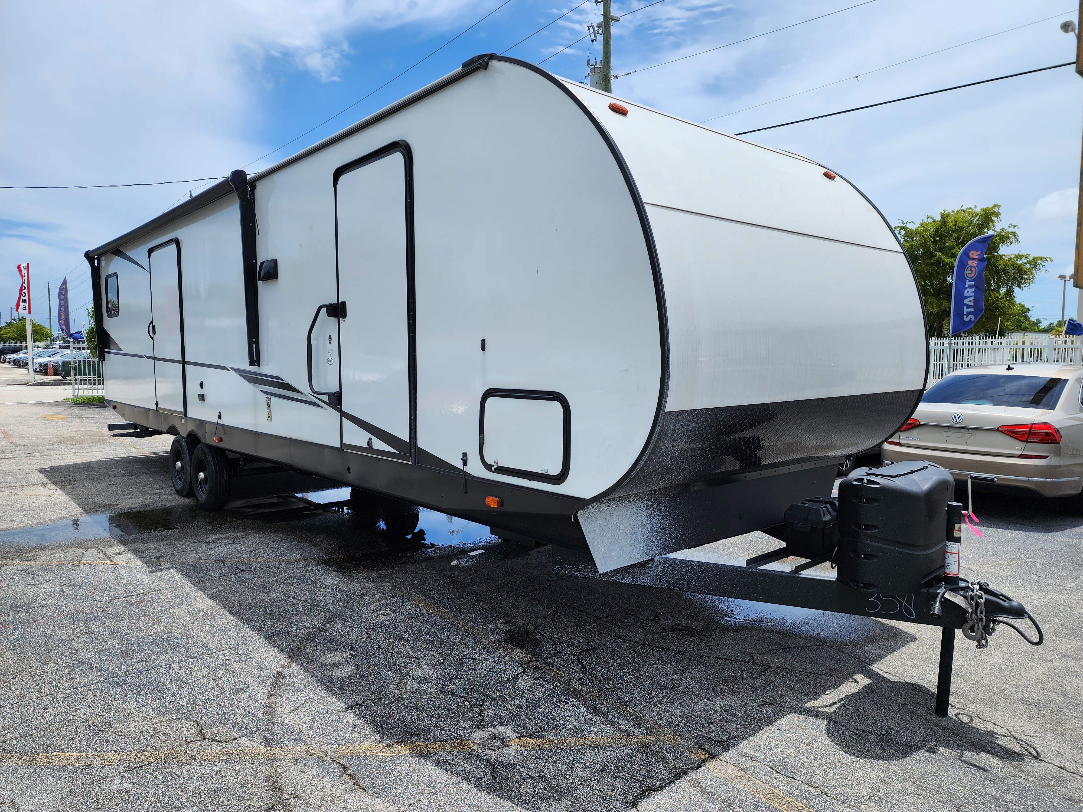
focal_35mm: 23
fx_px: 720
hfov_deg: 73.9
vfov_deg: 58.9
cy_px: 406
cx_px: 542
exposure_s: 1/1517
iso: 12
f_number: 1.8
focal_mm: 6.4
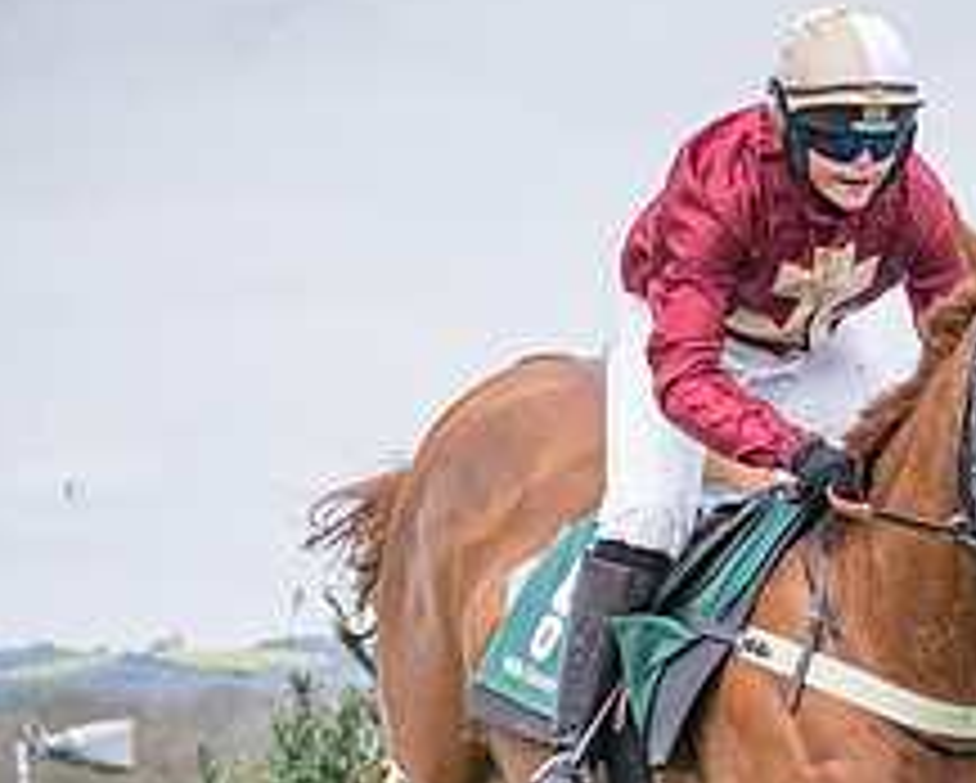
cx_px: 1177
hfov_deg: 6.0
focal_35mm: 321
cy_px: 695
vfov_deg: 4.8
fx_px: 9281
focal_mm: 70
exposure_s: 1/800
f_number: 5
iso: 400
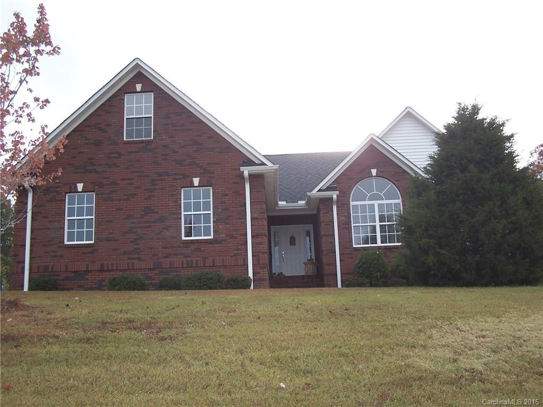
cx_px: 272
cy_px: 204
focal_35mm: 38
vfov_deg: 37.7
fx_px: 596
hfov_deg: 49.0
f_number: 2.8
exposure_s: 1/180
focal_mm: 6.3
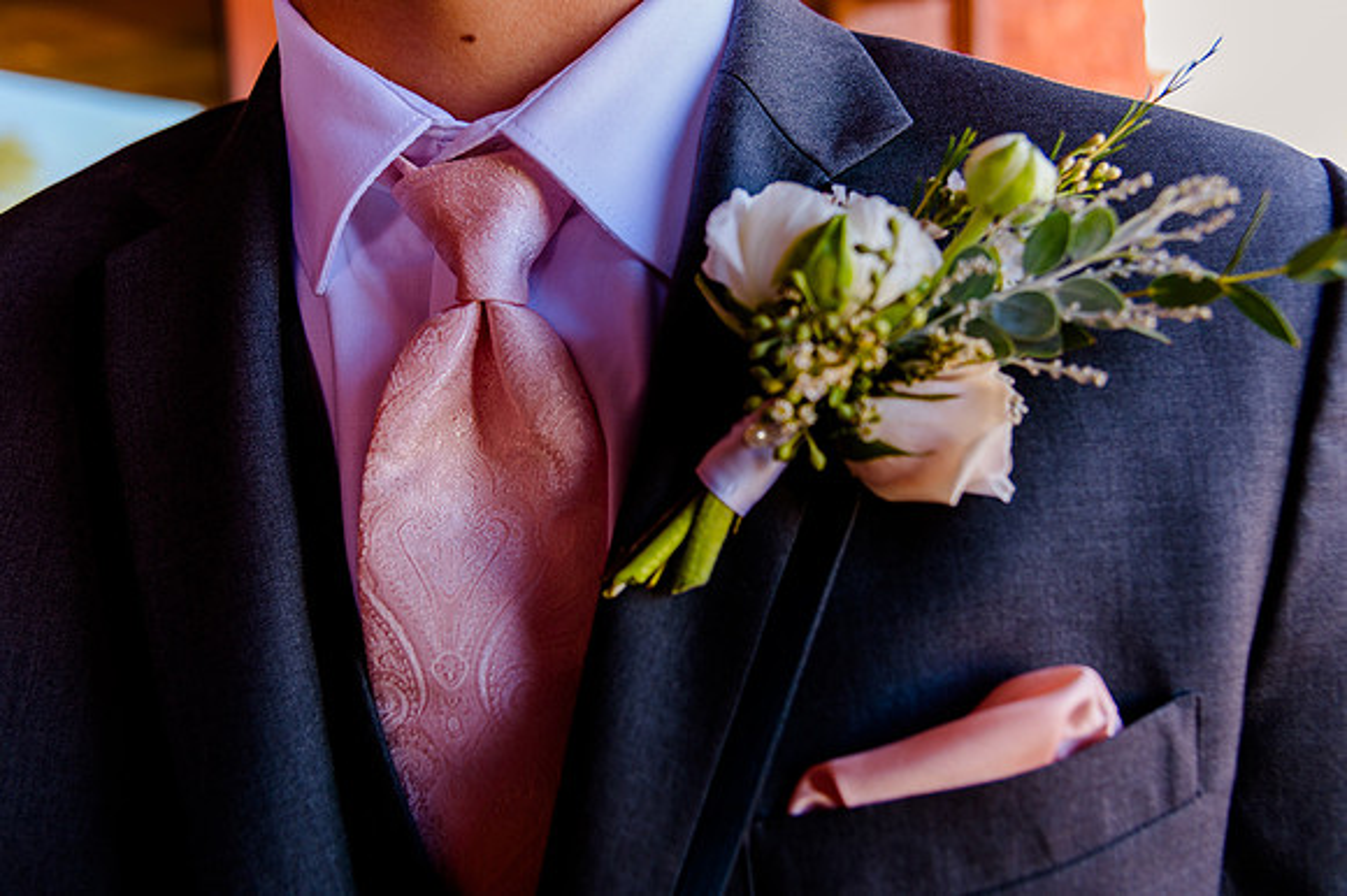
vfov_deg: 41.1
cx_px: 674
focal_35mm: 32
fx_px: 1197
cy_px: 448
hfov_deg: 58.7
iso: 400
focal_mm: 32
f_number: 4
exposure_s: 1/125
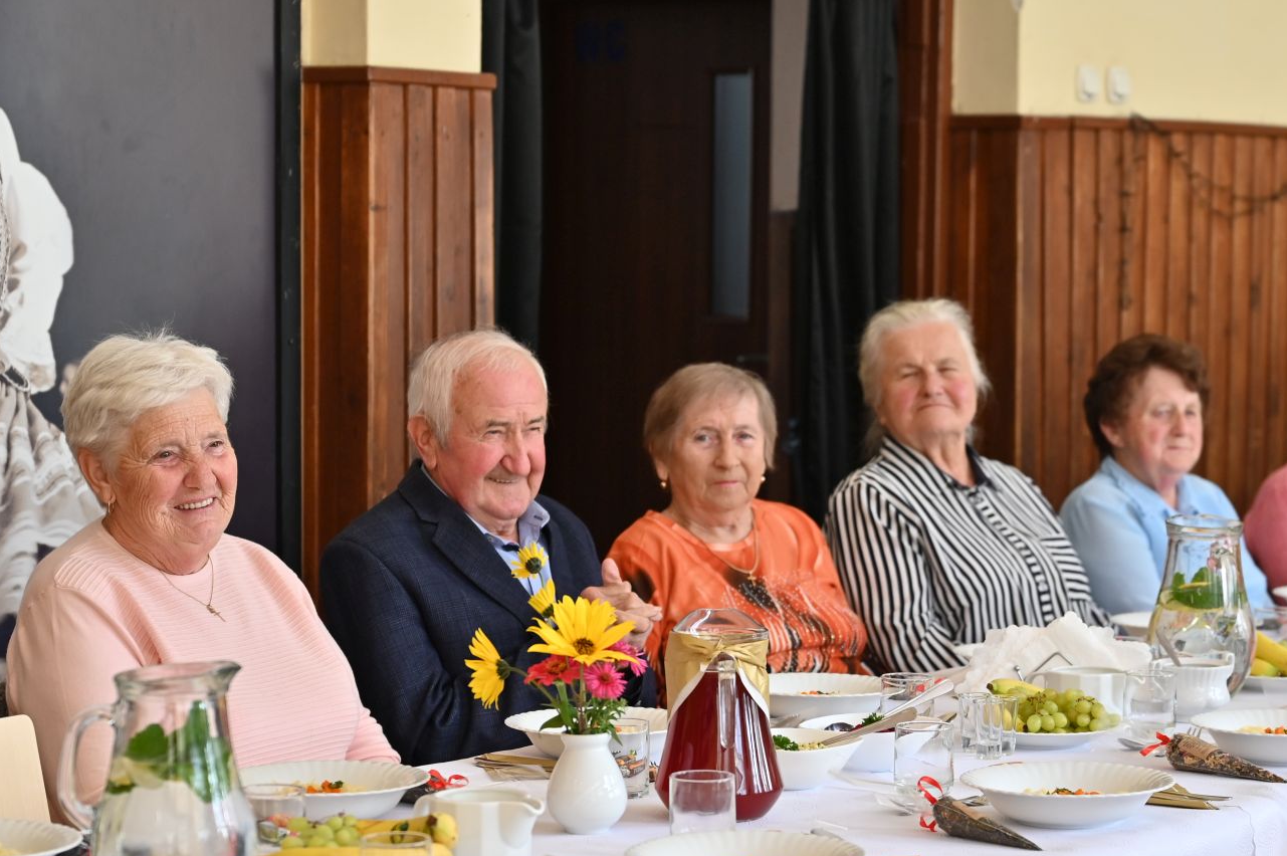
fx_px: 3179
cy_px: 617
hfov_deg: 22.9
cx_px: 728
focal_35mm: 89
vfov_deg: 15.3
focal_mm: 57
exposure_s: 1/250
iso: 400
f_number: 3.5
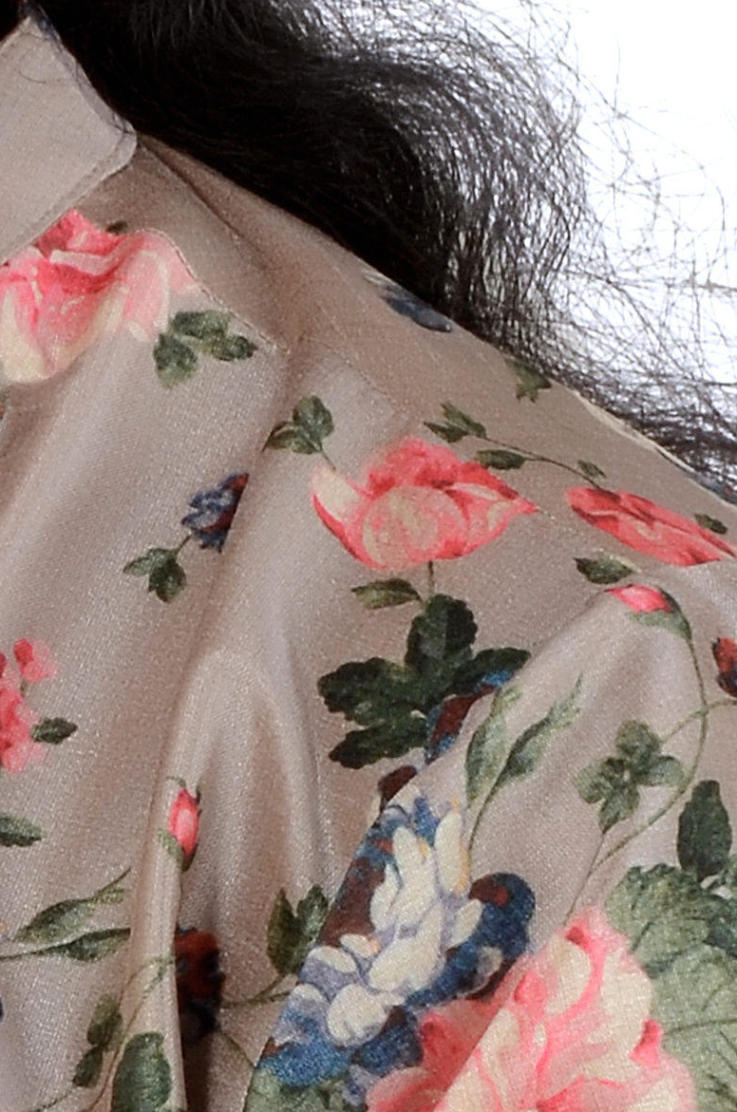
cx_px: -595
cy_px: 470
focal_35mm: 303
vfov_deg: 6.8
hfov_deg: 4.5
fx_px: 9343
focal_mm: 48
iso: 200
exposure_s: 1/80
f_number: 13
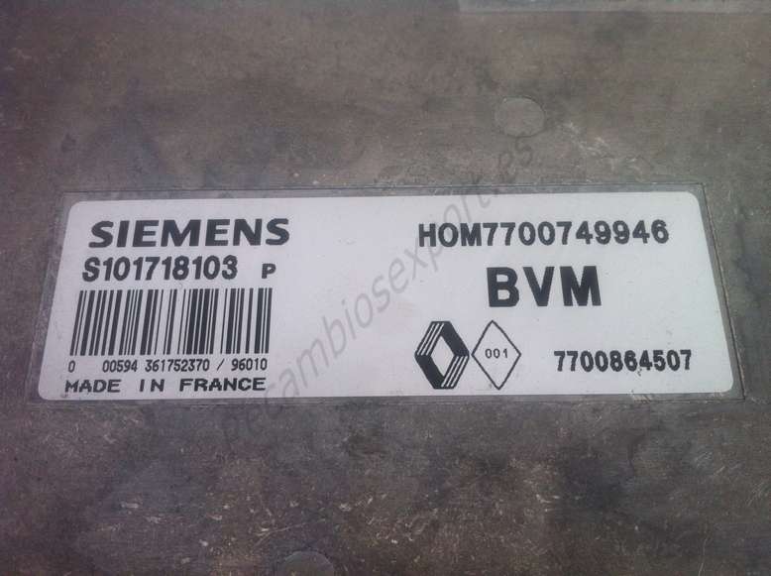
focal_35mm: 35
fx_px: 778
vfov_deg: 40.6
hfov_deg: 52.7
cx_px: 386
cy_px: 288
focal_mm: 3.85
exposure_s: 1/60
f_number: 2.8
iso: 100
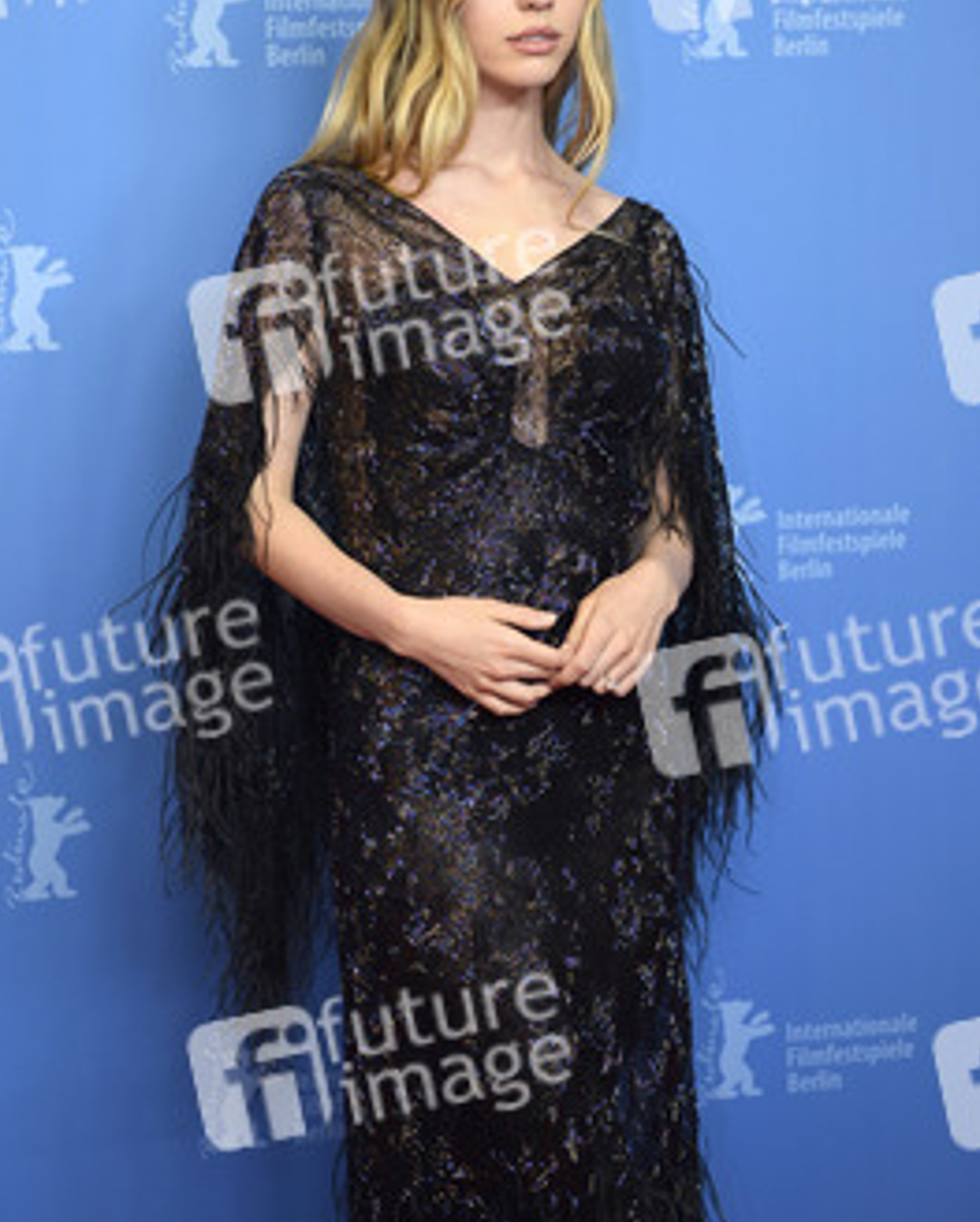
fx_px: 2896
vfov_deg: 23.8
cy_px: 503
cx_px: 488
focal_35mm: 80
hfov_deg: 19.2
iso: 640
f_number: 3.5
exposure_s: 1/125
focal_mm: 70
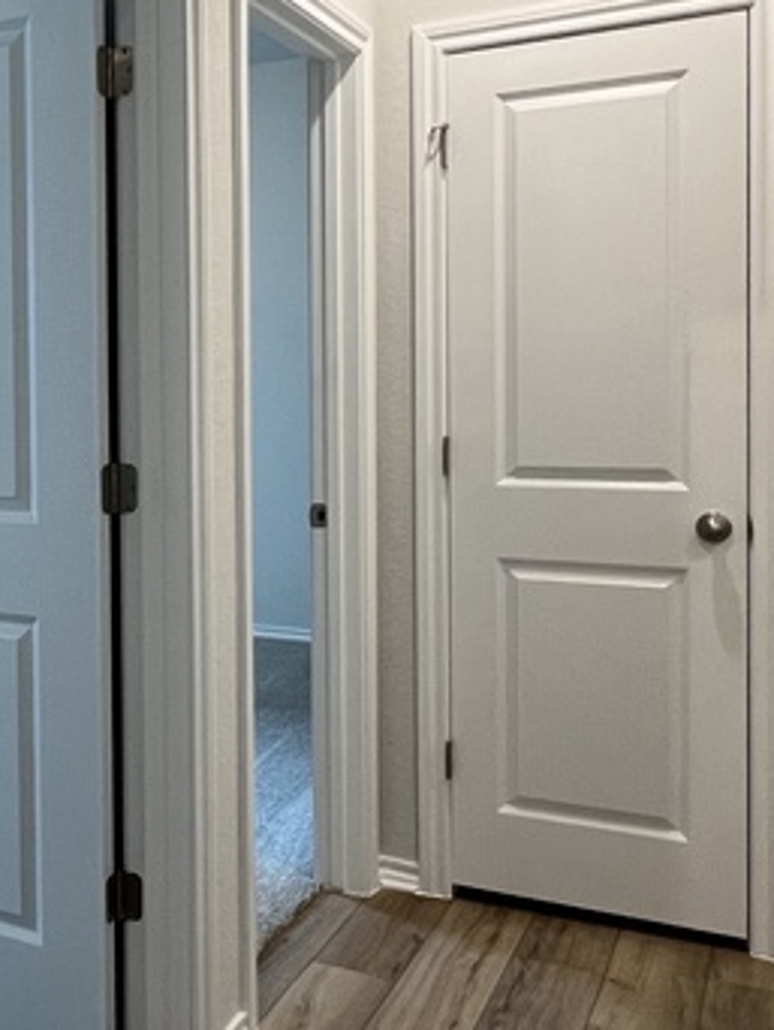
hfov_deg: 31.0
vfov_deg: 45.6
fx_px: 1221
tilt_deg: -1.7
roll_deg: +0.5
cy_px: 440
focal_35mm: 41
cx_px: -96
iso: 160
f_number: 1.8
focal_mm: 1.57
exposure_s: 1/60
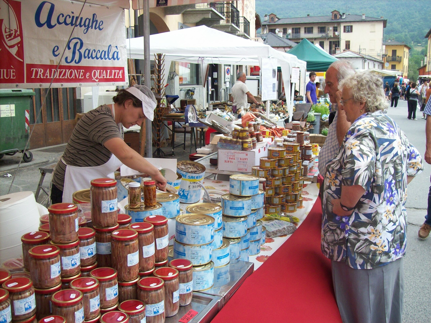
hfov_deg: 51.4
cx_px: 216
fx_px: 448
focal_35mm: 36
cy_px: 162
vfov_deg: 39.6
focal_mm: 6
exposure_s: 1/234
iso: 80
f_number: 2.7
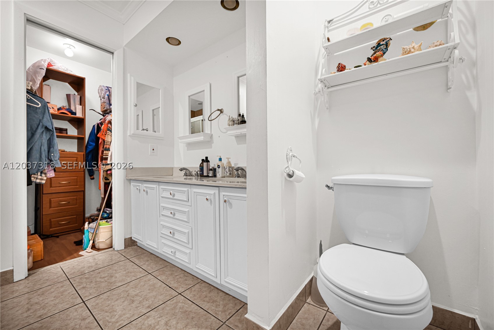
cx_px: 247
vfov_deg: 81.2
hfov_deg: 104.2
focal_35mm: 14
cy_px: 165
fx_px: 192
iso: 220
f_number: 4
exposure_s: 1/15
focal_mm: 14
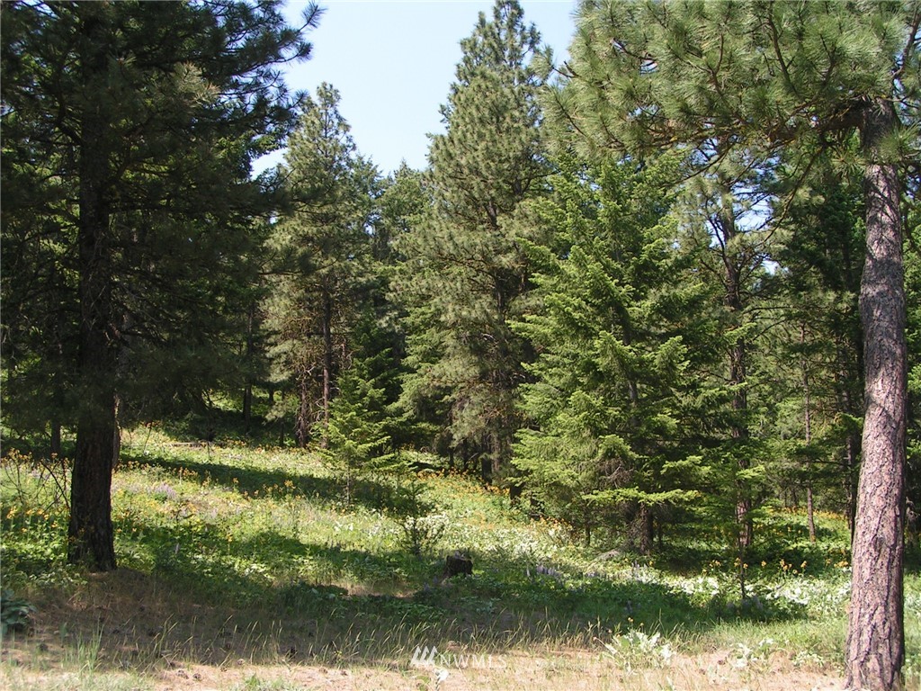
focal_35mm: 38
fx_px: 1011
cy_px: 346
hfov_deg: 49.0
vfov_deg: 37.7
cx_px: 460
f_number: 5.6
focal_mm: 5.8
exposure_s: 1/125
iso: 50
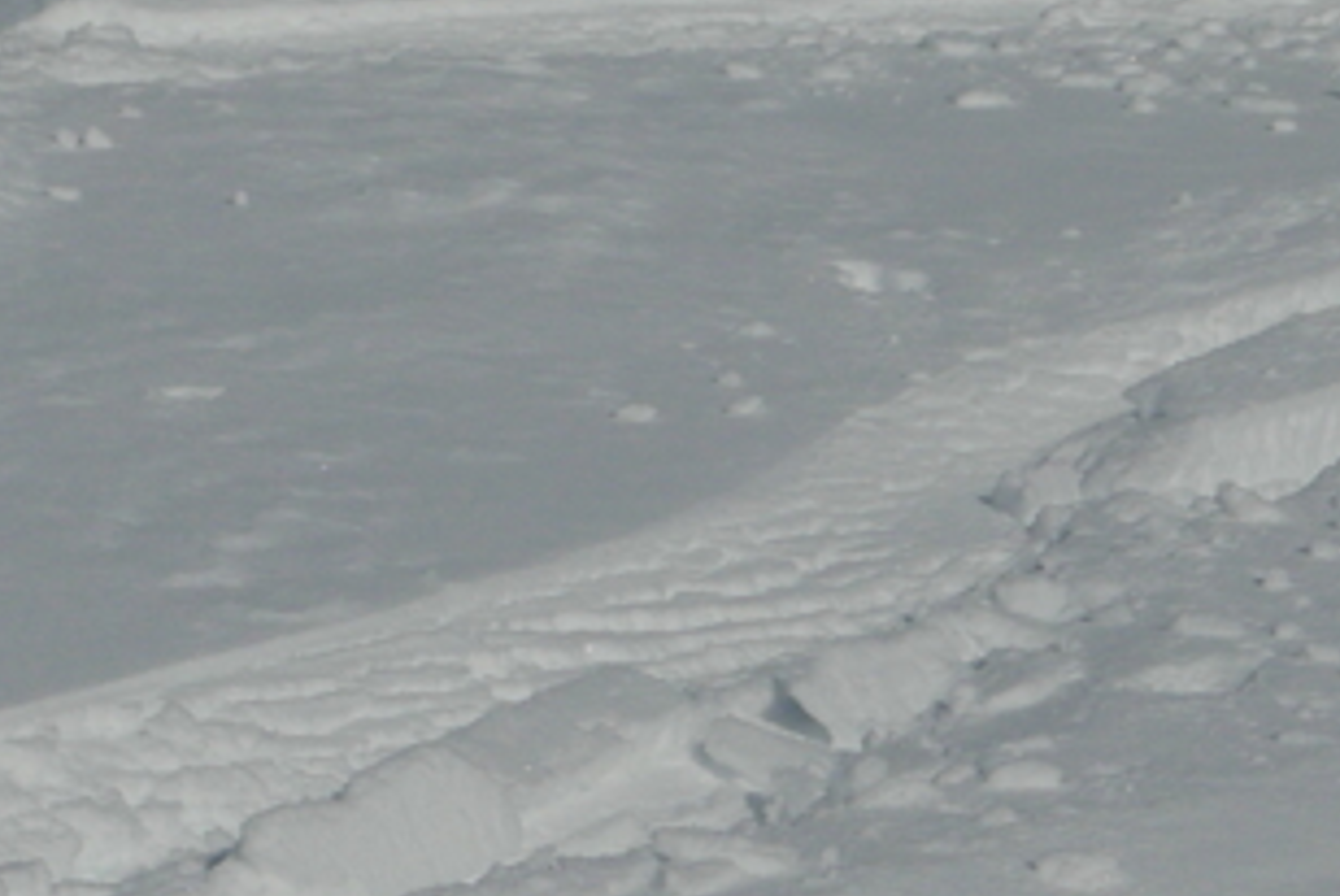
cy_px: -605
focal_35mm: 260
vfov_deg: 5.2
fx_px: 9687
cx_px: 524
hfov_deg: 7.9
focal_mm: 30.4
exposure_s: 1/3200
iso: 200
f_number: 5.6
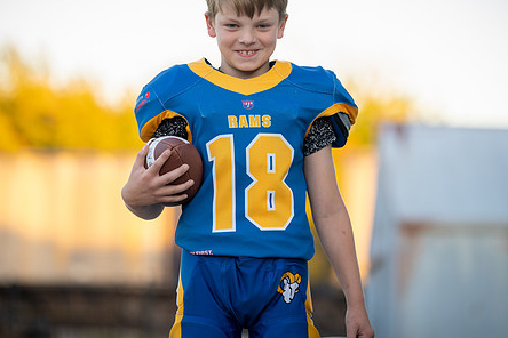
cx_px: 253
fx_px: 2653
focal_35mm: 188
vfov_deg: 7.3
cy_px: 139
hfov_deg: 10.9
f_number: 2.8
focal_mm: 144
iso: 320
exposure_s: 1/320
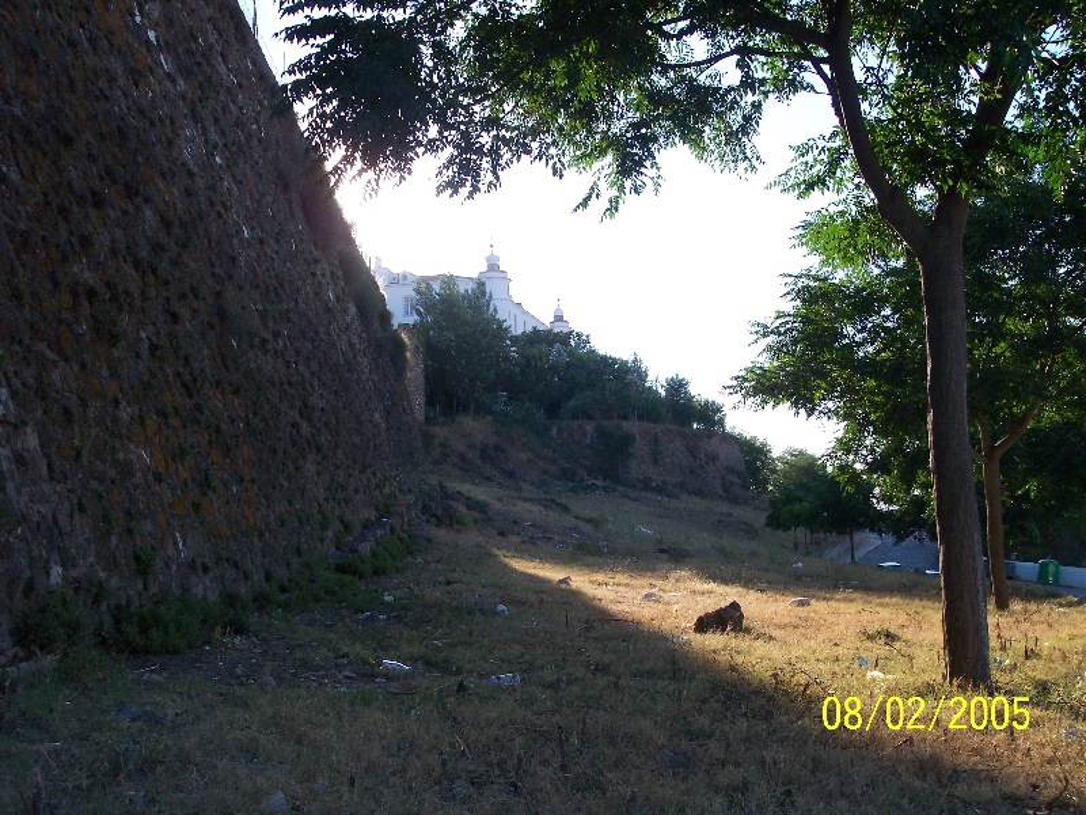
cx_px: 543
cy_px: 408
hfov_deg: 49.0
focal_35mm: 38
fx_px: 1192
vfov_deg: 37.7
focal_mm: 8
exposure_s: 1/350
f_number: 4.8
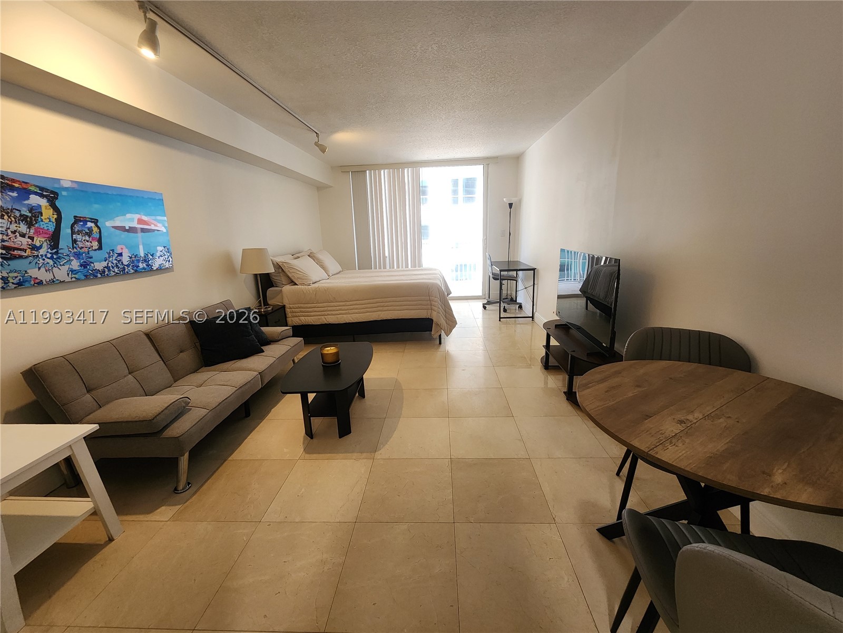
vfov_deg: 89.9
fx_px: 317
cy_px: 316
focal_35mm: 13
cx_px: 422
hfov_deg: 106.2
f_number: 2.2
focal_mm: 2.2
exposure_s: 1/60
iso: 250
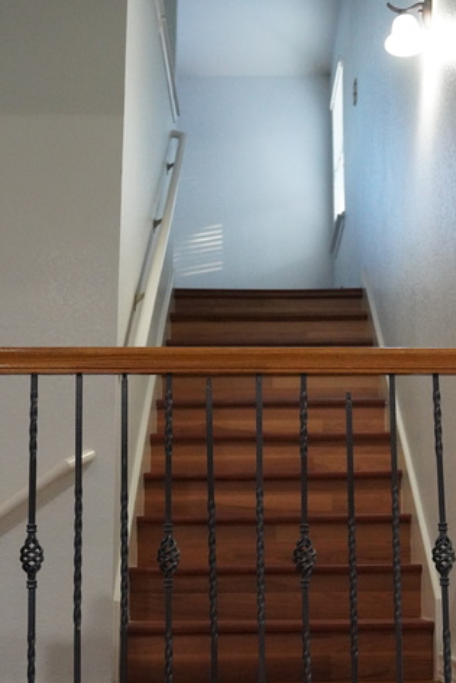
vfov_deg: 35.0
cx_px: 305
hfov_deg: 23.7
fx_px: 1082
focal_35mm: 57
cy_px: 378
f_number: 2.8
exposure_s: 1/640
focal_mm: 28
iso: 6400
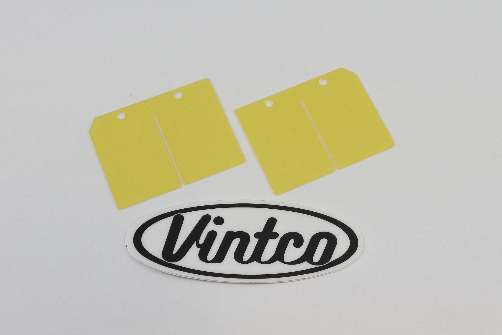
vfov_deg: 36.9
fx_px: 502
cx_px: 251
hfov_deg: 53.1
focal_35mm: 36
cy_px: 168
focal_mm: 13.7
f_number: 4
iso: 400
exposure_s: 1/250
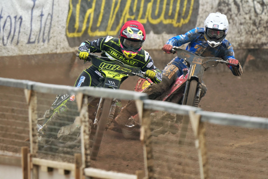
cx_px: 134
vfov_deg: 2.3
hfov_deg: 3.4
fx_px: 4466
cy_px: 90
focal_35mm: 600
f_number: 6.3
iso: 500
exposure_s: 1/125
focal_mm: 600
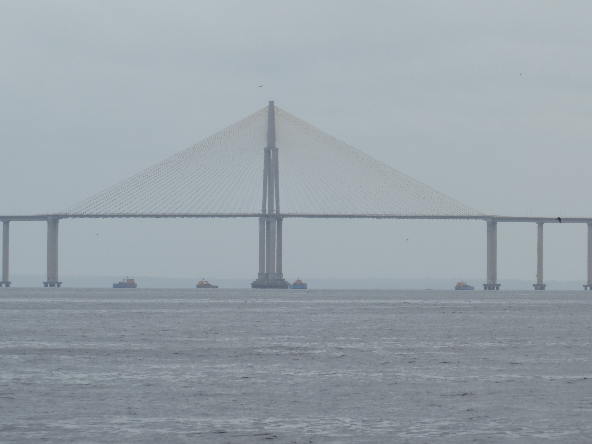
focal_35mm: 502
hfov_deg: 3.9
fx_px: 8585
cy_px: 221
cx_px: 293
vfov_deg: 3.0
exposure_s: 1/400
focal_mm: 77.3
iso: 80
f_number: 6
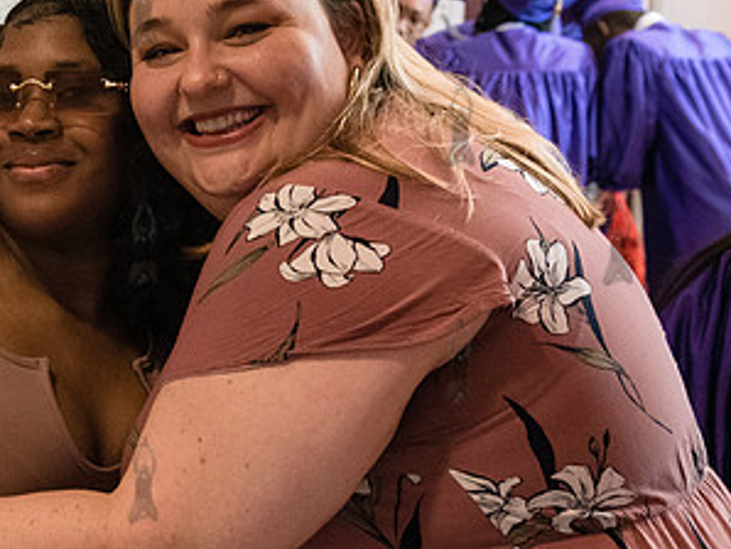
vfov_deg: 18.9
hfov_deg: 24.3
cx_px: 84
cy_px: 324
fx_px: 1648
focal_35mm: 78
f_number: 4.5
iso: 3200
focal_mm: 34
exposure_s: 1/320
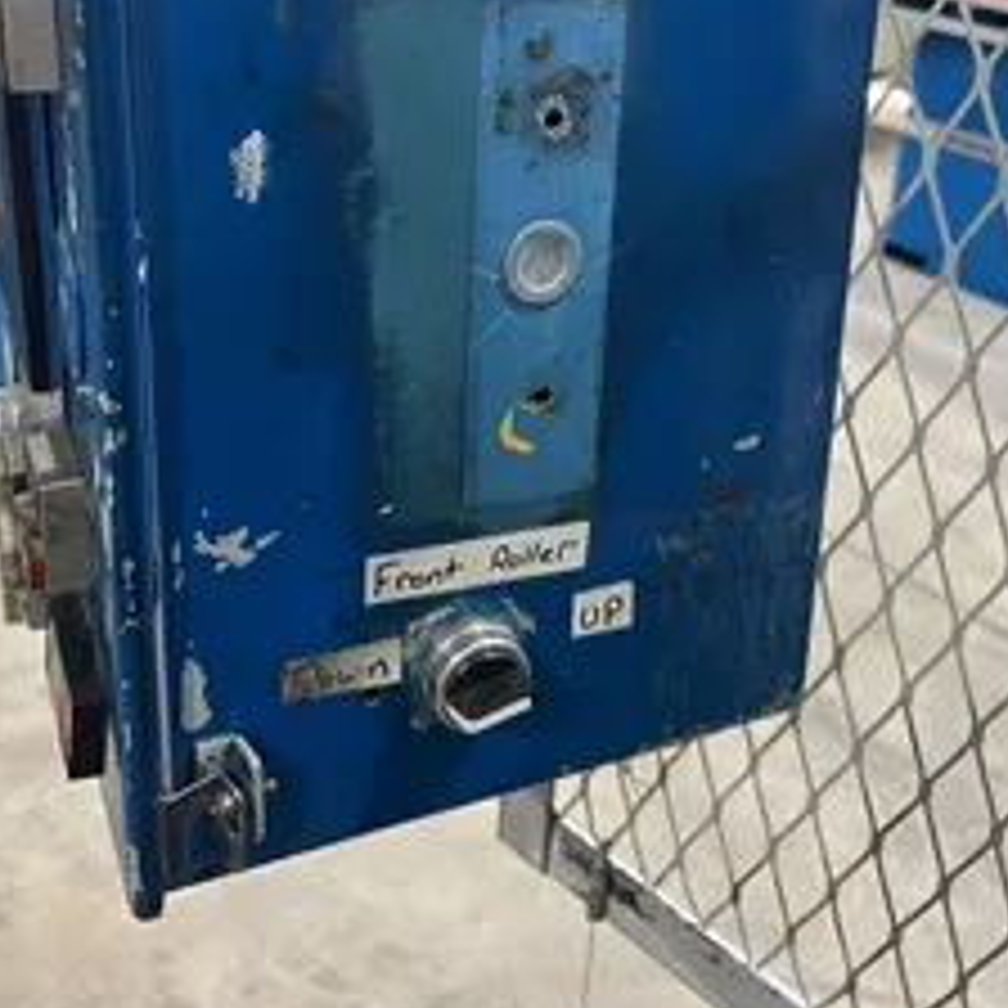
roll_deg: -3.0
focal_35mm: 41
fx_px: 1351
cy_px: 166
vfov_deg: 38.9
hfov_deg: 40.8
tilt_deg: -16.4
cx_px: 436
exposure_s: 1/60
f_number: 1.5
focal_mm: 5.7
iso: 125
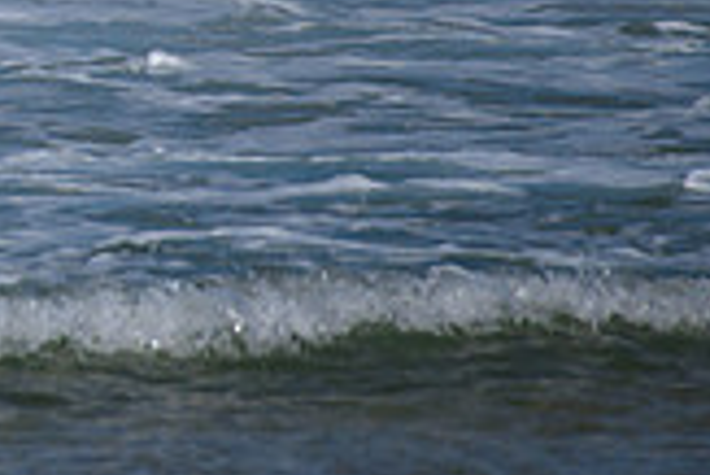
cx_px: -423
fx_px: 35195
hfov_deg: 1.2
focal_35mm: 1783
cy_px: -181
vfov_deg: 0.8
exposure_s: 1/2000
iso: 140
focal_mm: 500
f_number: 5.6
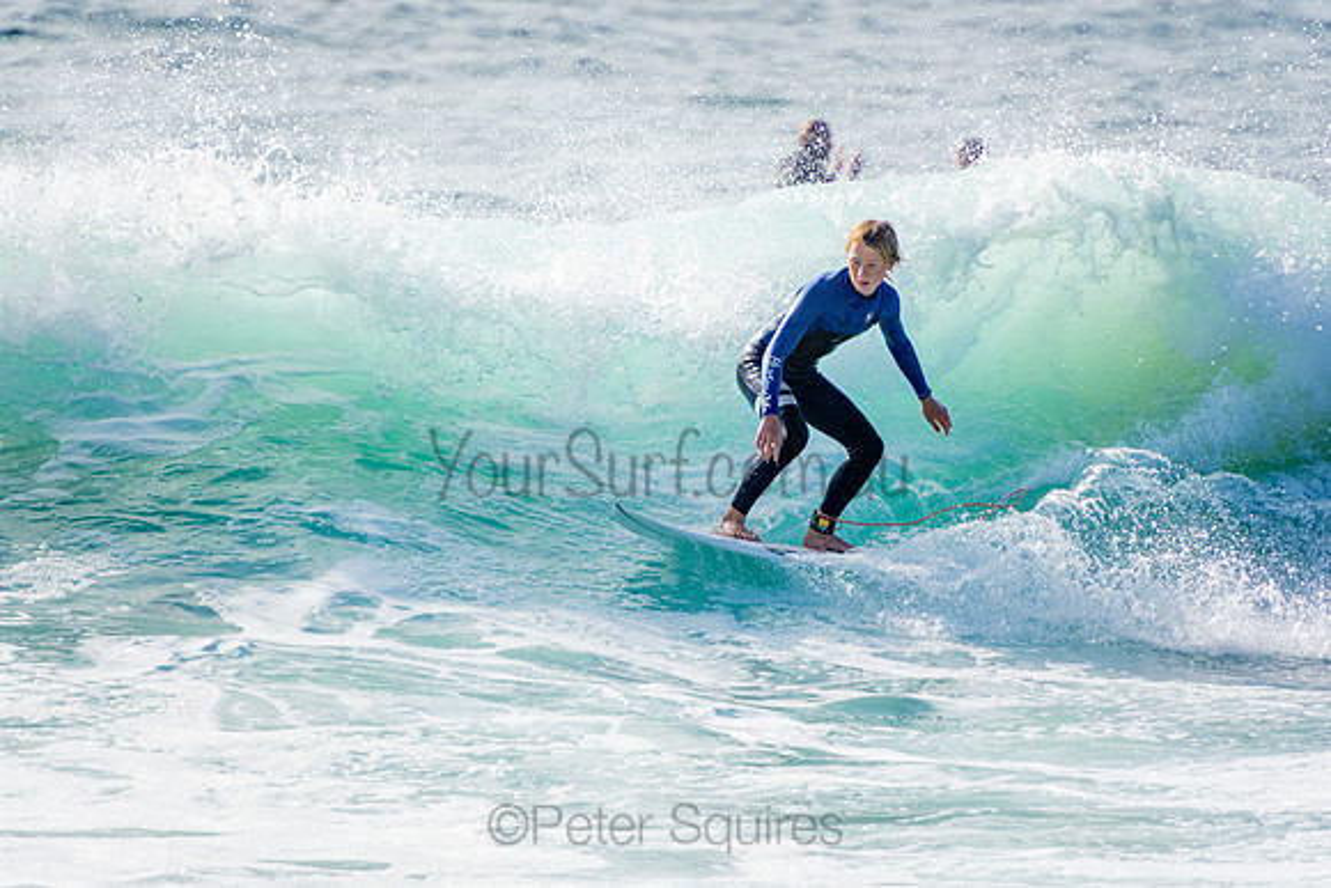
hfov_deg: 3.4
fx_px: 22187
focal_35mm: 600
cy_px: 444
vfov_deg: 2.3
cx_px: 666
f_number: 5.6
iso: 320
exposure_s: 1/2000
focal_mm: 400
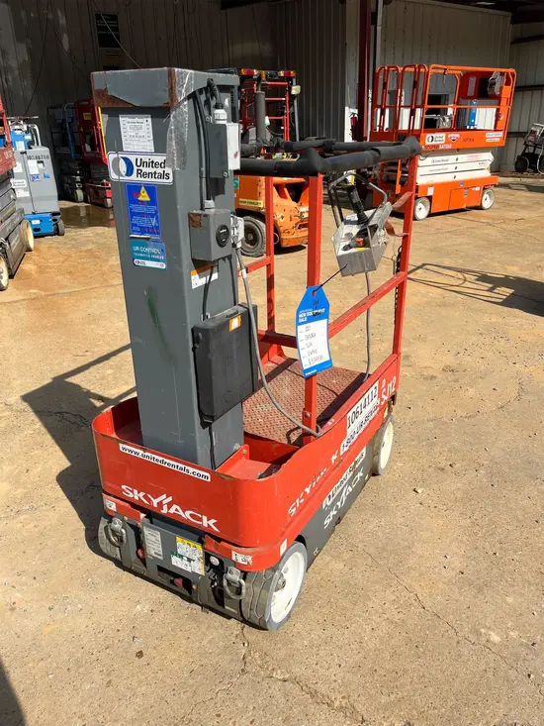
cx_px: 272
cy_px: 363
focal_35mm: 26
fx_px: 545
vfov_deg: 67.3
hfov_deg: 53.1
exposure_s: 1/4149
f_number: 1.6
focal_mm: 5.1
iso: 50
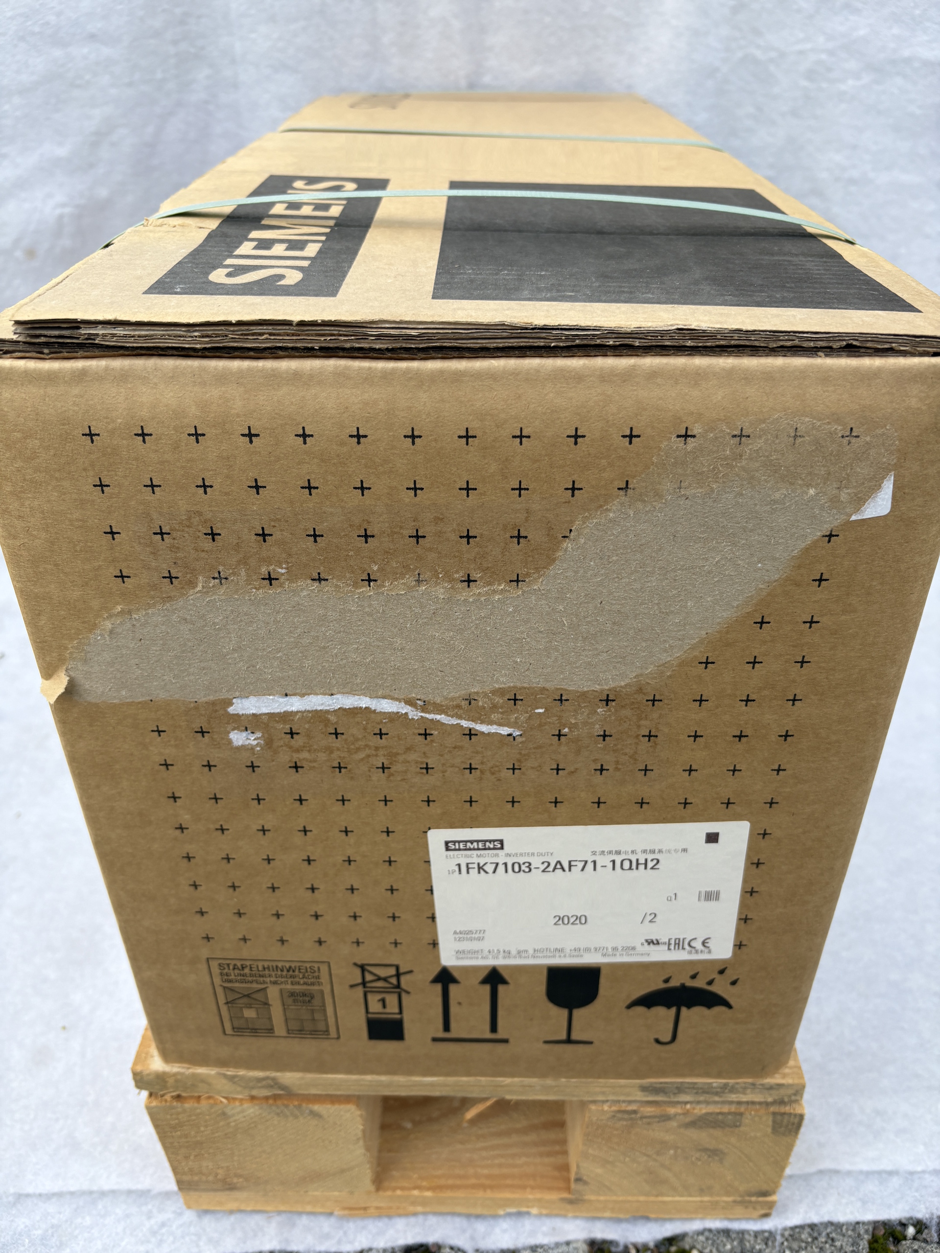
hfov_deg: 53.1
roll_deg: +4.7
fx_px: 941
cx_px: 470
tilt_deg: -31.2
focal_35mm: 26
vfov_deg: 67.3
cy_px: 626
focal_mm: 5.96
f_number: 1.6
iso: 50
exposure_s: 1/830
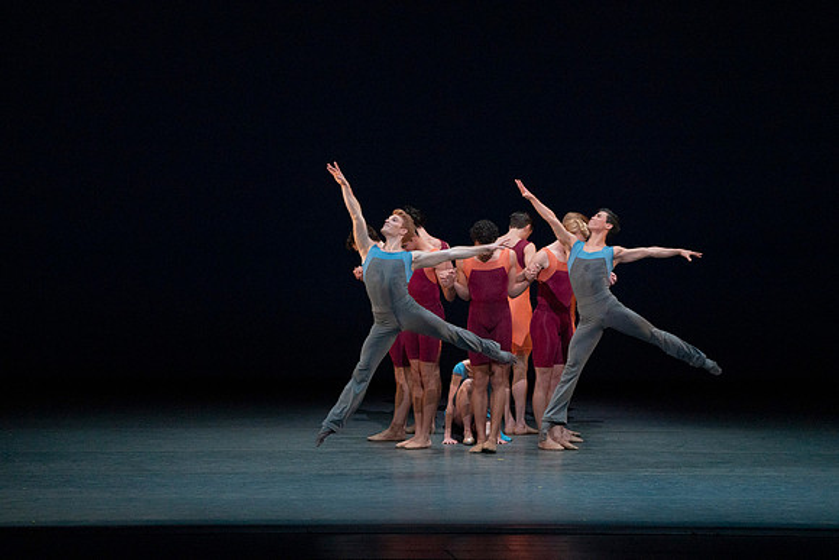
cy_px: 280
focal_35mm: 229
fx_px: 5338
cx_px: 420
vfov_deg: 6.0
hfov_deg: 9.0
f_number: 5.6
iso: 6400
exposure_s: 1/400
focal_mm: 229
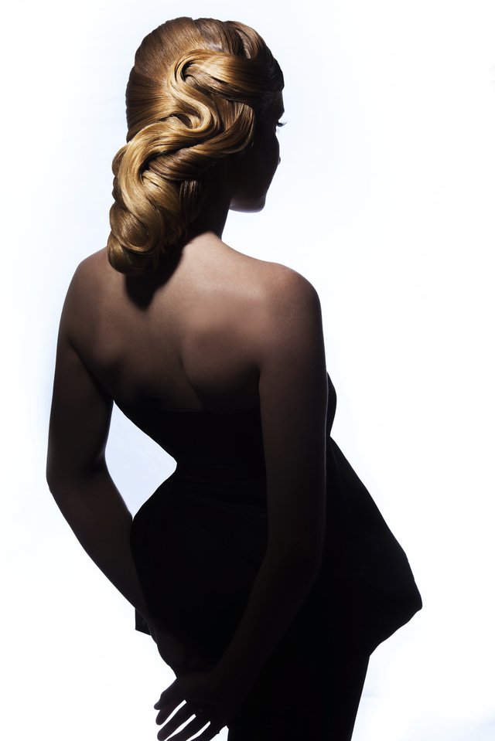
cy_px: 370
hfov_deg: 21.9
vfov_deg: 32.4
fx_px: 1278
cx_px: 248
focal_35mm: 62
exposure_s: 1/160
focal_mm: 62
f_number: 11
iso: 200
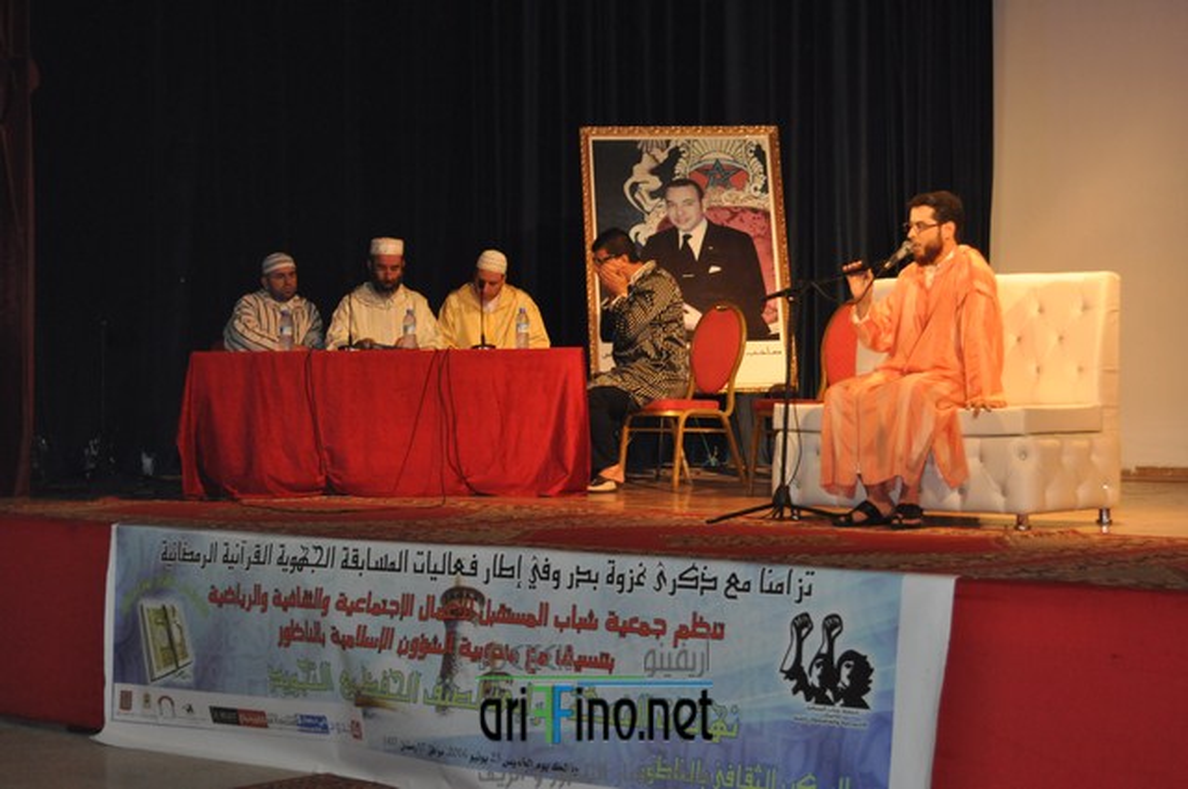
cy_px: 394
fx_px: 2719
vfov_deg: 16.5
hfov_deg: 24.6
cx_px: 594
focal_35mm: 82
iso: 800
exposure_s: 1/60
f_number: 5.6
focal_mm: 55
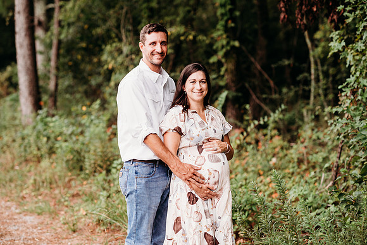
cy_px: 122
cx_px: 184
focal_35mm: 85
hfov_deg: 23.9
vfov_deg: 16.1
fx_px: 867
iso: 320
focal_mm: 85
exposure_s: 1/200
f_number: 2.5
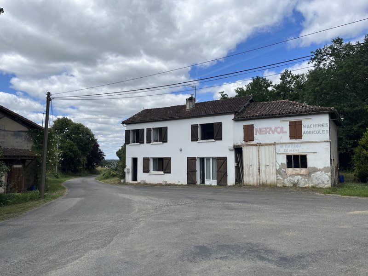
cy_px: 138
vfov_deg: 53.1
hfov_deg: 67.3
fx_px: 276
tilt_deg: +3.0
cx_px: 184
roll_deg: +0.4
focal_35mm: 26
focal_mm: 5.1
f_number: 1.6
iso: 50
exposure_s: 1/4484
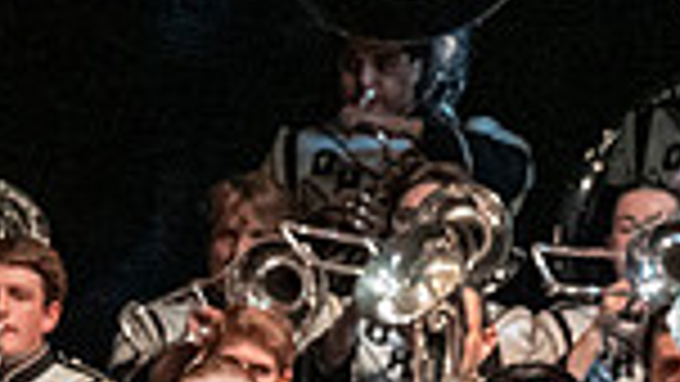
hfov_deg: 2.4
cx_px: 1072
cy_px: 795
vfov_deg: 1.3
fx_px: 16321
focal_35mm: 905
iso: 4000
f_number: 4
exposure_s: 1/500
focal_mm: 150
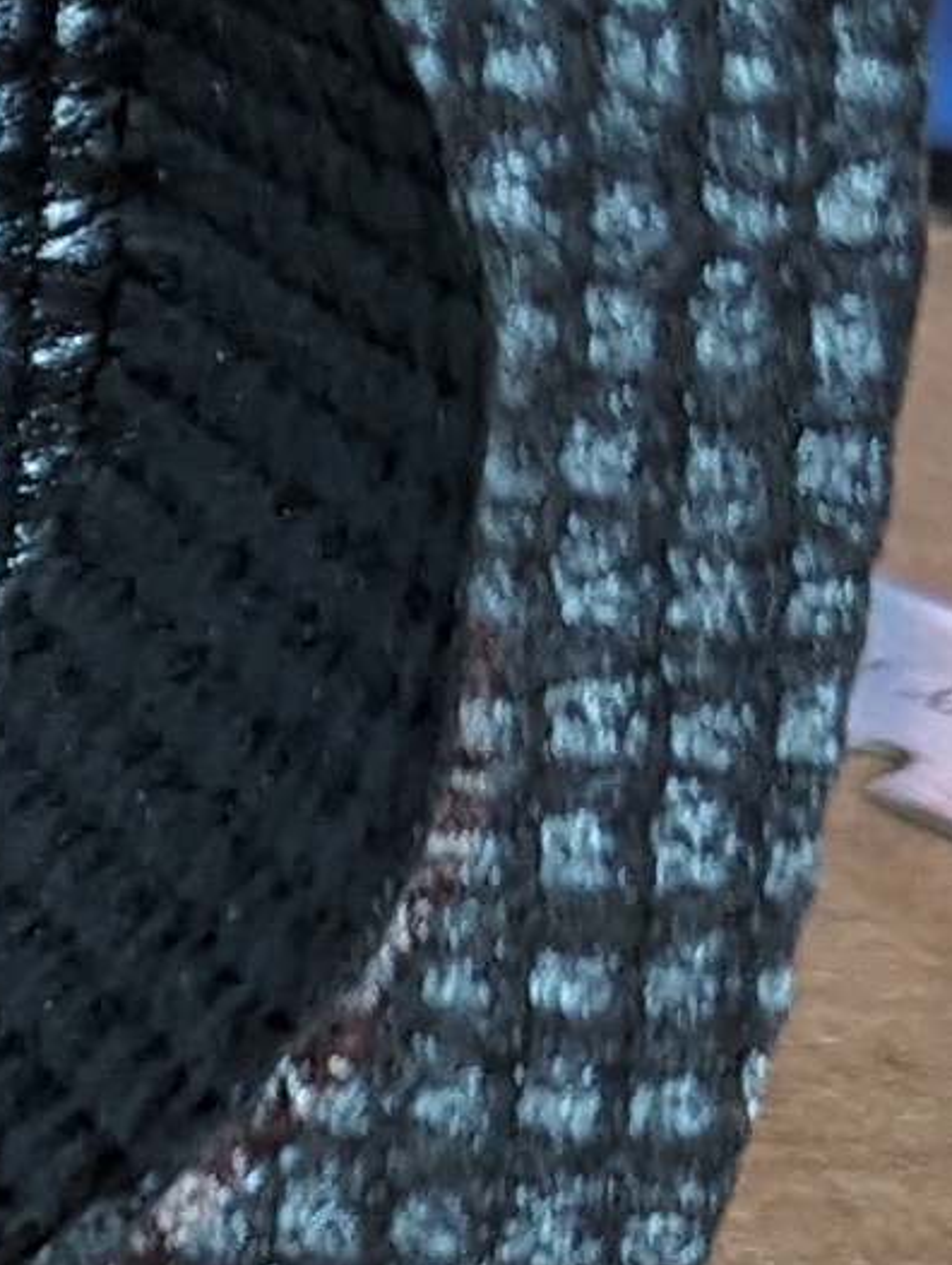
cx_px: -1957
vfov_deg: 10.6
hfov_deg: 7.1
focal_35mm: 186
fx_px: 6804
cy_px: 962
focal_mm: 6.81
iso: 574
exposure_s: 1/24
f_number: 1.85
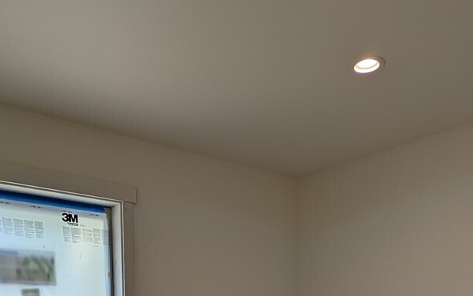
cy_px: 379
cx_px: 227
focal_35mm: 33
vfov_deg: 30.6
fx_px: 425
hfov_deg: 58.1
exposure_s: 1/327
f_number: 1.95
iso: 37
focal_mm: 2.23
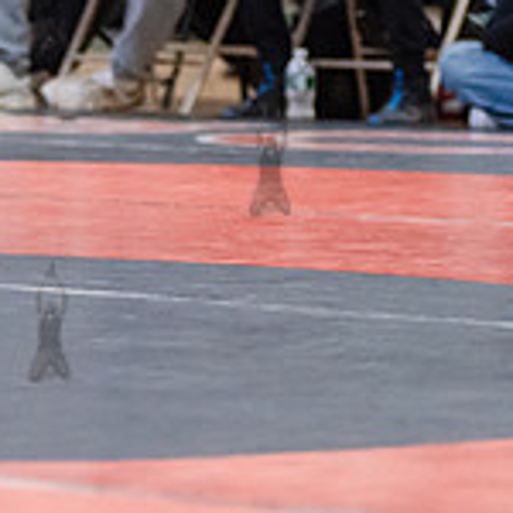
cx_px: -393
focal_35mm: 303
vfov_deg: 5.8
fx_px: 5080
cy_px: 156
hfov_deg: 5.7
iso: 4000
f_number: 3.5
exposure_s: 1/400
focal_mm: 92
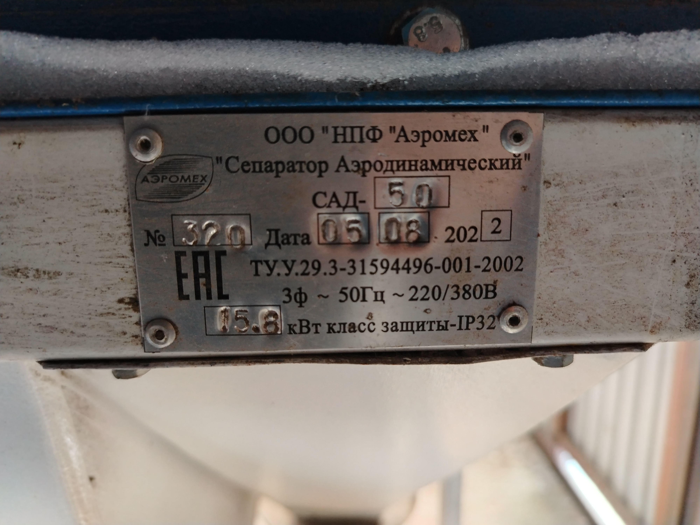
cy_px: 262
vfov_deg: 56.8
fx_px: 485
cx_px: 350
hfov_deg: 71.6
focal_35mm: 24
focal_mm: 5.25
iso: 666
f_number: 1.75
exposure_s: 1/50
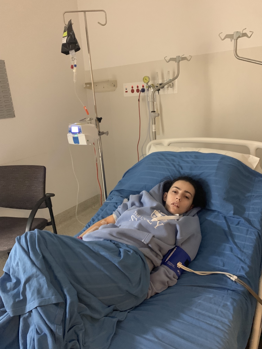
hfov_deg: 53.1
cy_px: 174
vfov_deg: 67.3
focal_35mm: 26
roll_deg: +4.0
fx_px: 262
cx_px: 131
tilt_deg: -15.2
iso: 800
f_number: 1.8
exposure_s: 1/30
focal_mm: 4.25
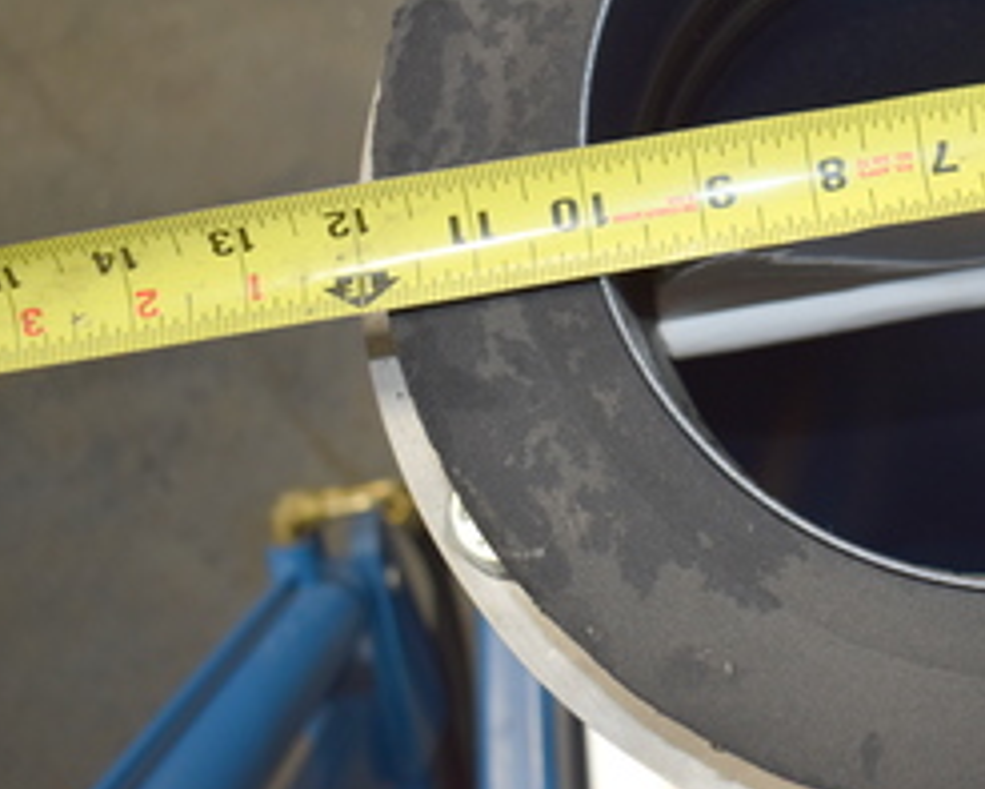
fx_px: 1748
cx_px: 937
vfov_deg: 25.0
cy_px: 166
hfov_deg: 29.8
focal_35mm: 60
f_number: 4.5
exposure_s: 1/200
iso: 320
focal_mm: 21
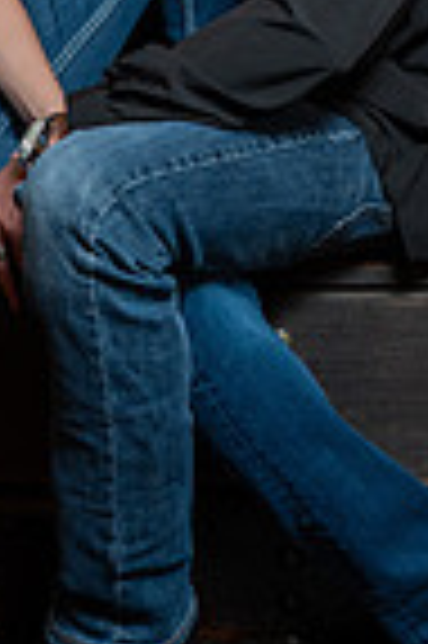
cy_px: -347
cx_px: 68
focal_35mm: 110
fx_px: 1966
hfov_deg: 12.4
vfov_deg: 16.7
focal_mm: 35
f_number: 4
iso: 800
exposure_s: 1/60
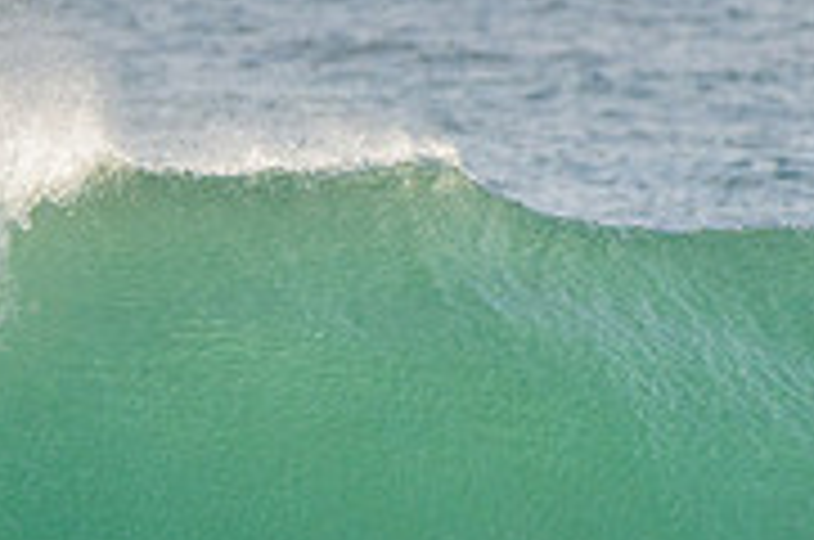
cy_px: 613
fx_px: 44397
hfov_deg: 1.1
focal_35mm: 1967
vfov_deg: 0.7
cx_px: -153
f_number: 5.6
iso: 500
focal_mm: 500
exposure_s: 1/2000
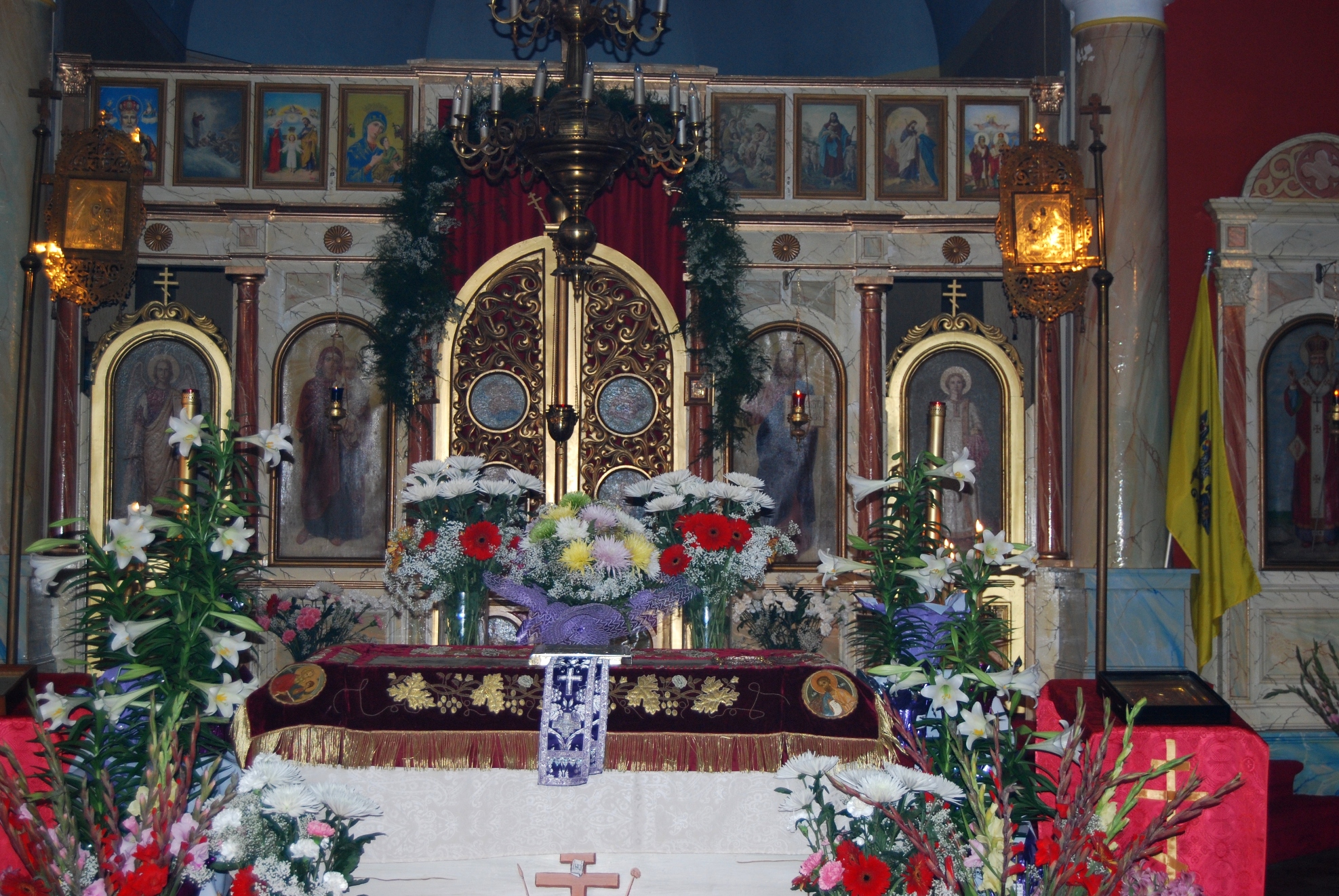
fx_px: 1955
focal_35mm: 52
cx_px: 670
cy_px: 448
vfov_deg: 25.8
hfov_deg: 37.8
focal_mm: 35
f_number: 4.8
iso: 400
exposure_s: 1/60
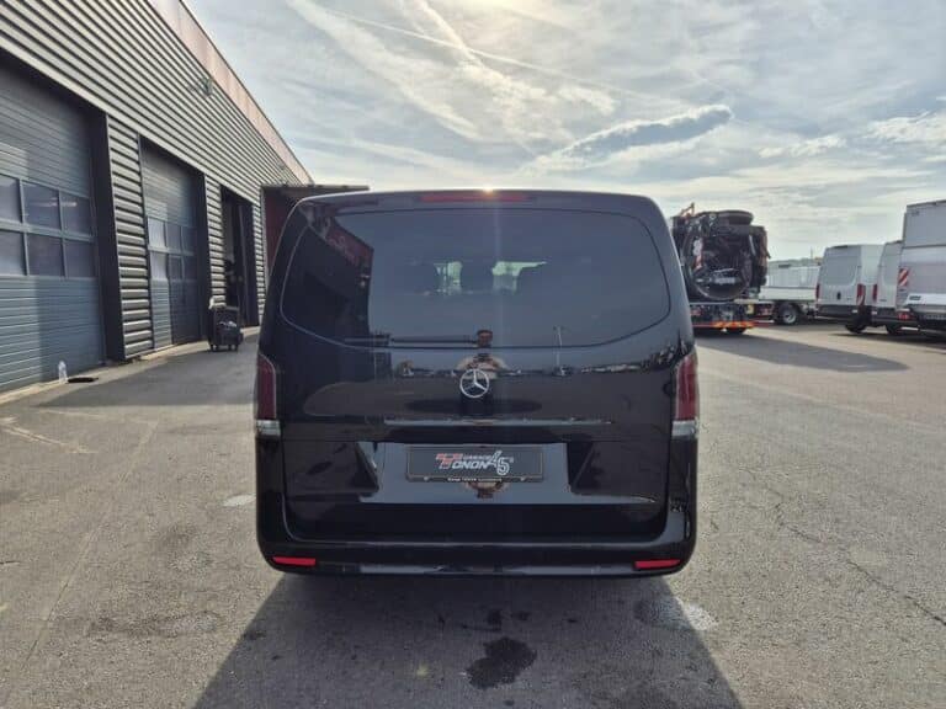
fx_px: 629
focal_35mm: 23
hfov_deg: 73.9
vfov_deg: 58.9
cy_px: 354
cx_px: 473
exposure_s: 1/4848
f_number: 1.8
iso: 25
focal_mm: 5.4
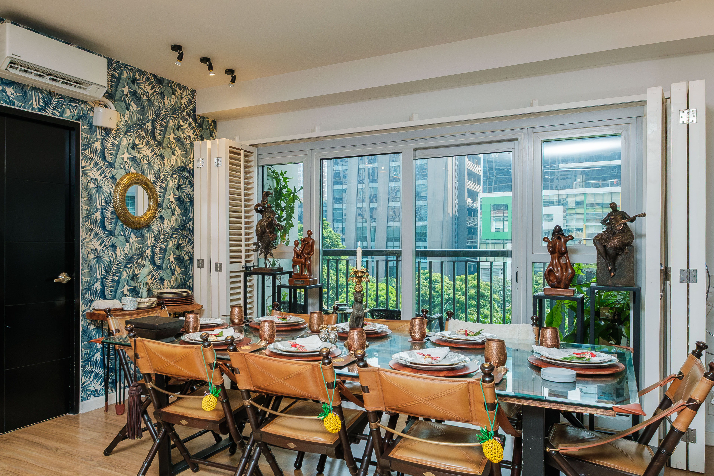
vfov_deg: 46.4
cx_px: 300
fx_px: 555
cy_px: 252
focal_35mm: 28
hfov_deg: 65.1
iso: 1250
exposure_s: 1/125
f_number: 7.1
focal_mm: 11
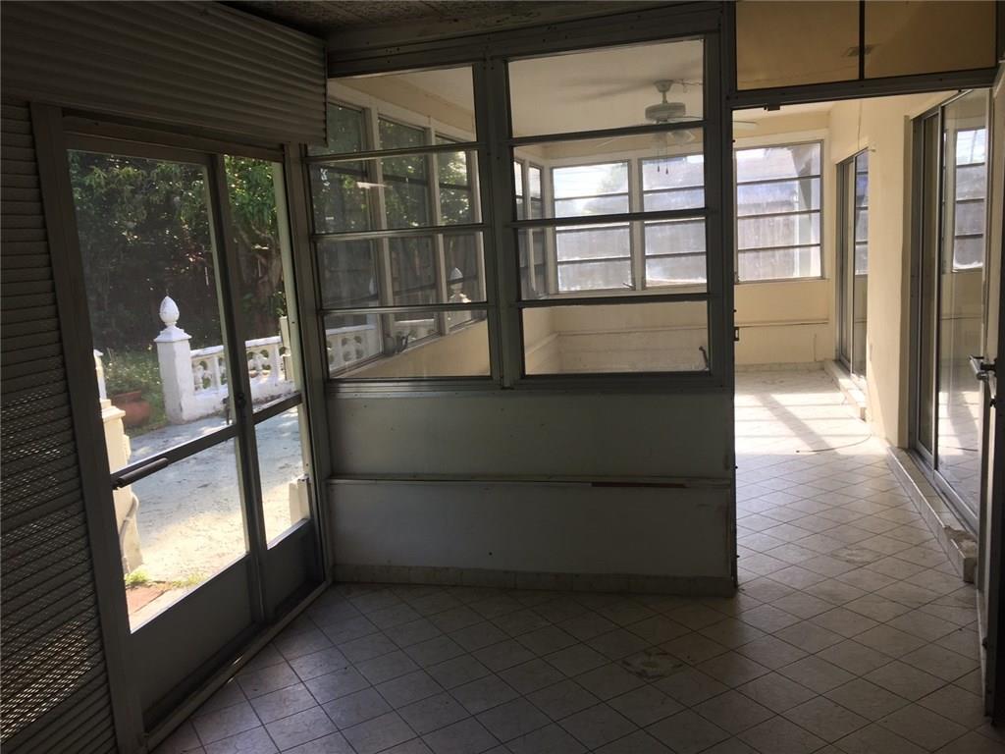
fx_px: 842
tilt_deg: -8.1
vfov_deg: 48.2
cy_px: 377
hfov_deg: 61.7
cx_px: 502
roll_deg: +2.6
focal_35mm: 29
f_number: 2.2
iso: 32
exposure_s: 1/60
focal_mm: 4.15
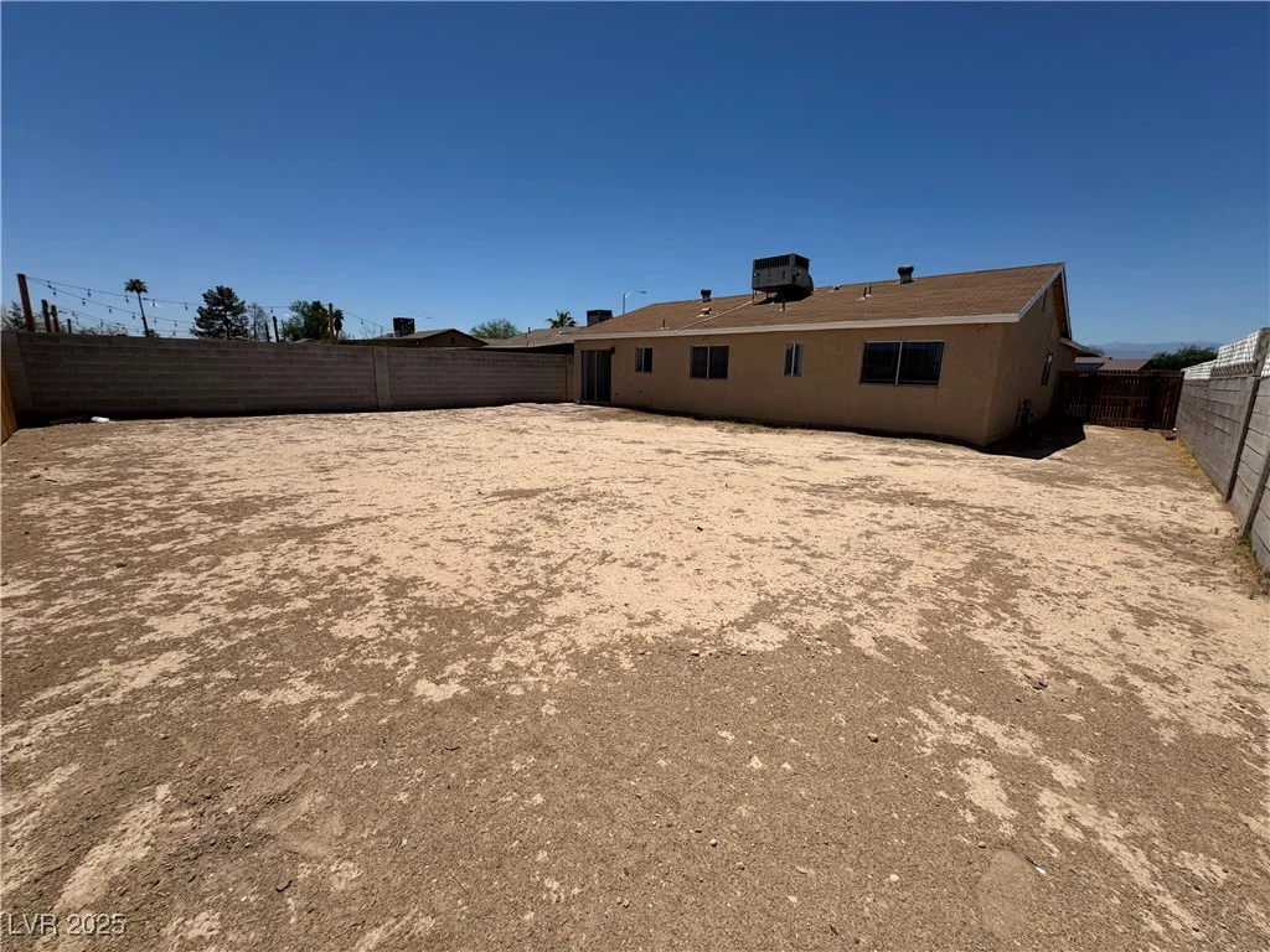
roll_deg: -2.5
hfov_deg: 102.1
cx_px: 635
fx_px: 514
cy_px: 476
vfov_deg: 85.7
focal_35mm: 14
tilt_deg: -11.5
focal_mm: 2.22
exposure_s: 1/3906
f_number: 2.2
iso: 40
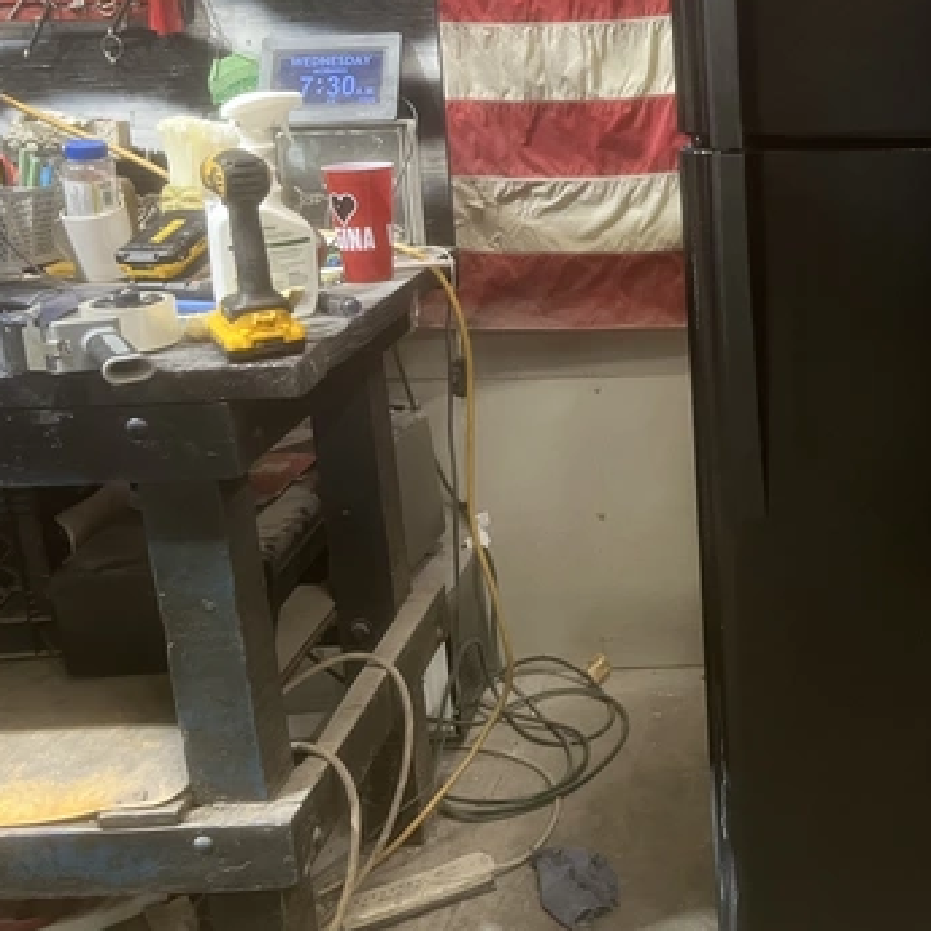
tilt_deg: -13.3
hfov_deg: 31.2
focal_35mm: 50
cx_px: 955
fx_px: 1521
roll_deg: +0.6
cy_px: 312
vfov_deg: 33.7
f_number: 1.6
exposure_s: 1/60
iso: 250
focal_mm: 5.1
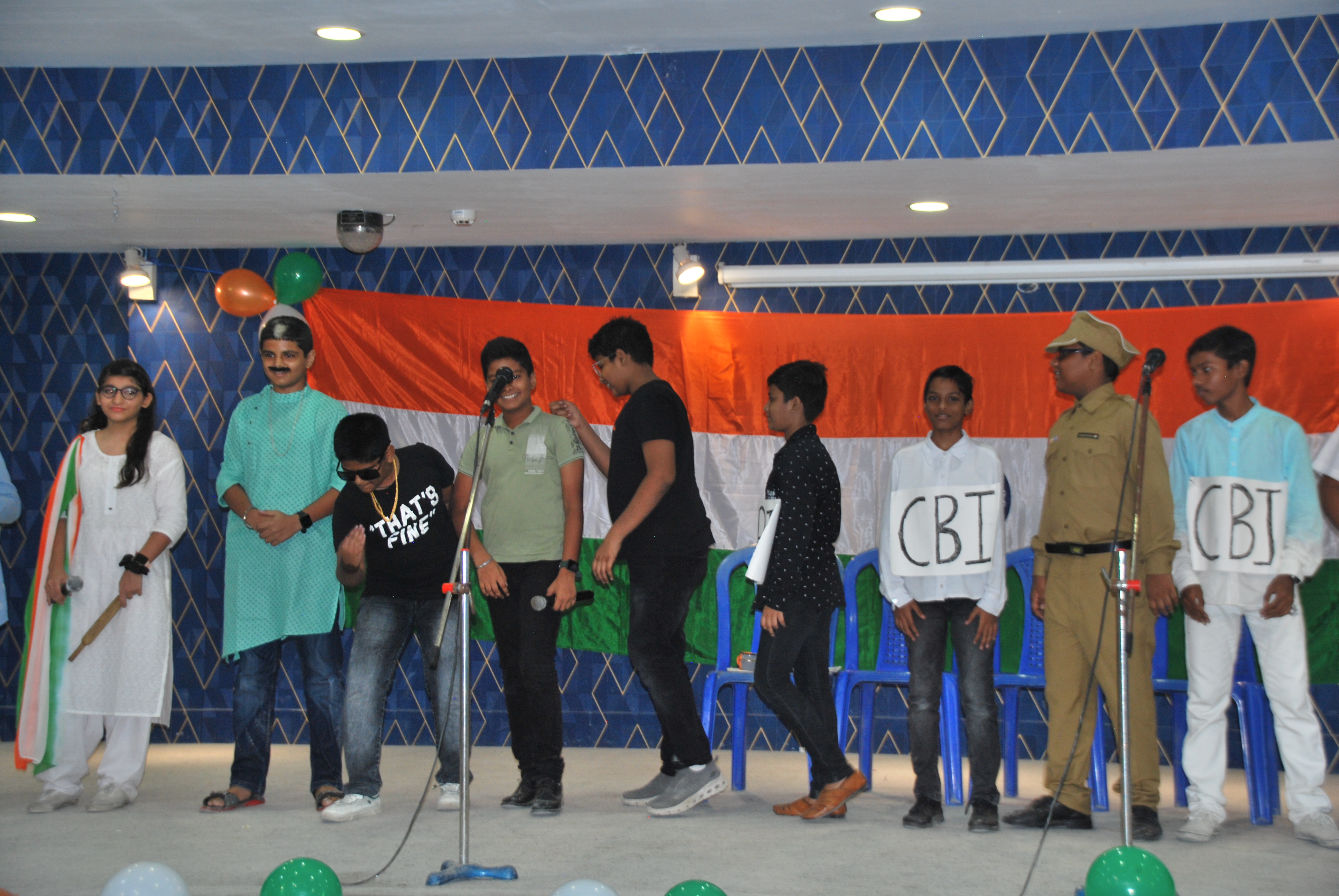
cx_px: 670
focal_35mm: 66
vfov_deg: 20.7
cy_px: 448
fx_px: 2458
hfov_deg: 30.5
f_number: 4.8
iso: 280
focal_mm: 44
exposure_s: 1/60
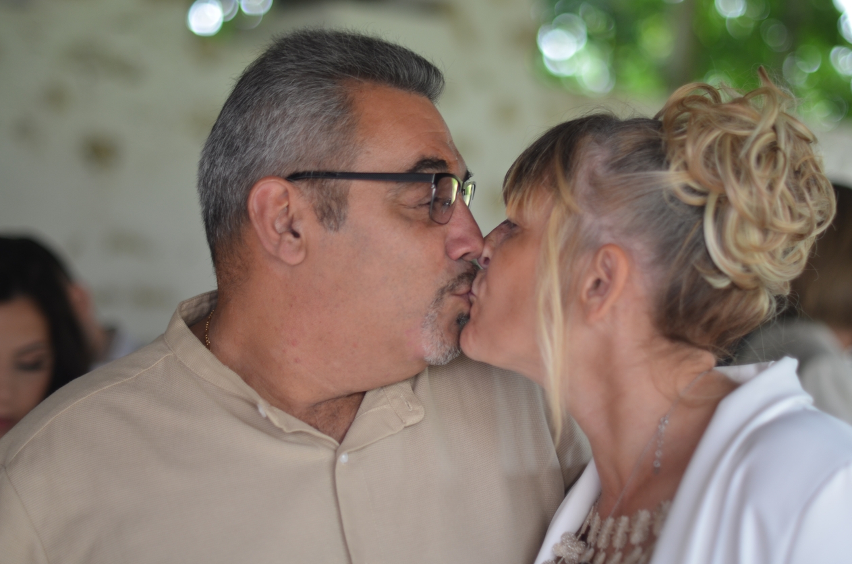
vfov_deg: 17.9
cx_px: 424
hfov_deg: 26.7
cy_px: 283
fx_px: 1795
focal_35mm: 76
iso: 200
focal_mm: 50
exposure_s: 1/50
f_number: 1.4
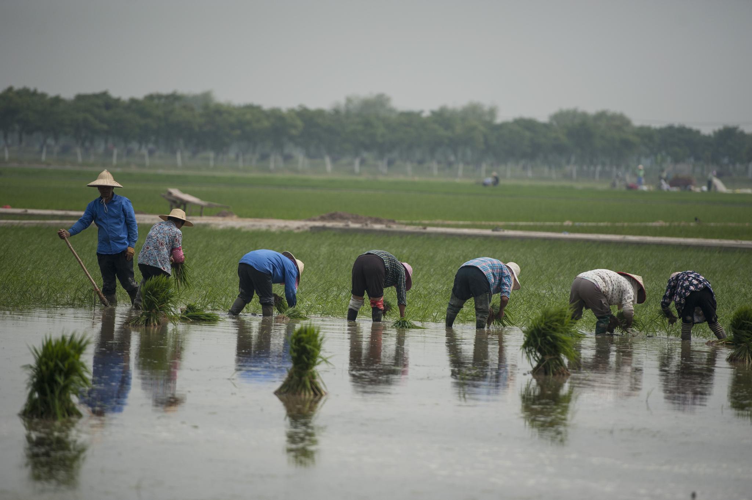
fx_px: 4175
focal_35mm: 200
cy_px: 250
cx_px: 376
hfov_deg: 10.3
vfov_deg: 6.9
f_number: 3.5
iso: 160
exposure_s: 1/8000
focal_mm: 200
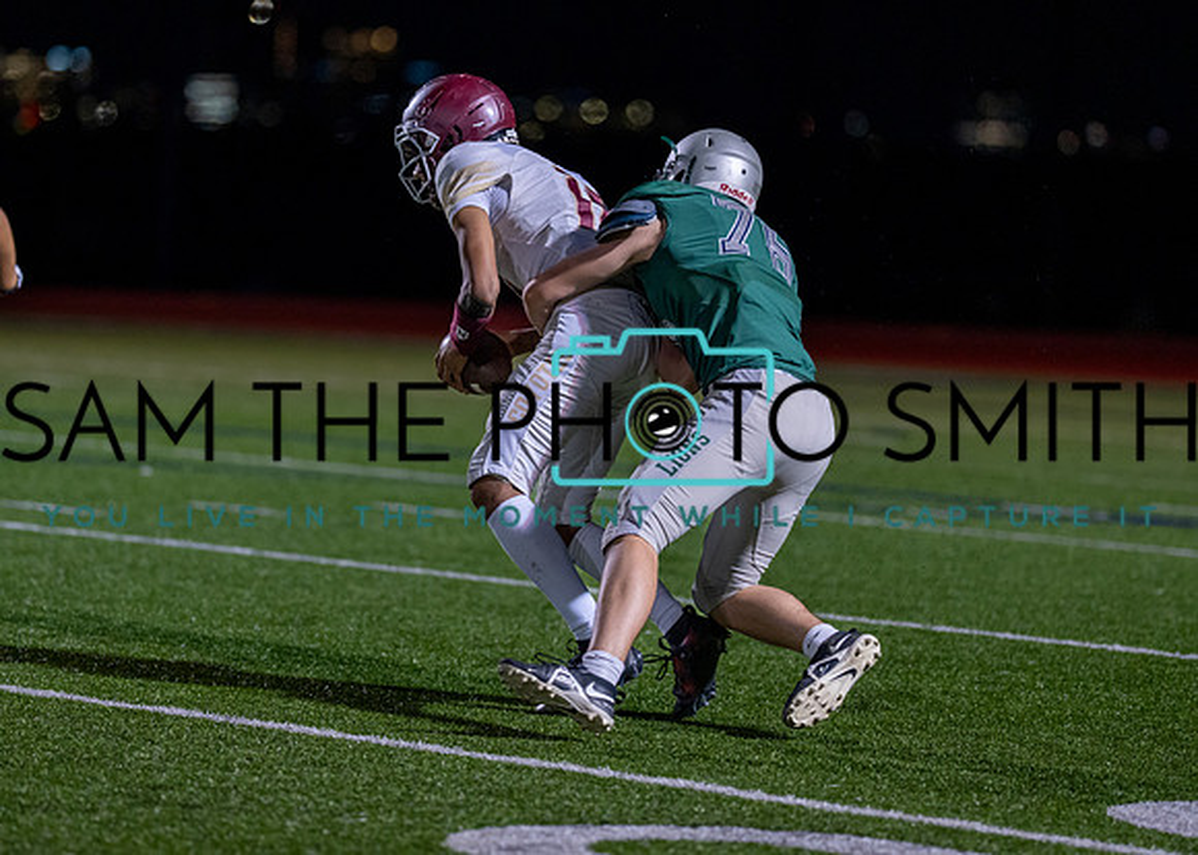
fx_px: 6905
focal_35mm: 203
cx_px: 548
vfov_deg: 7.1
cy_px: 339
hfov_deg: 9.9
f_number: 1.8
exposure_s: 1/1250
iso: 1600
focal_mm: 135
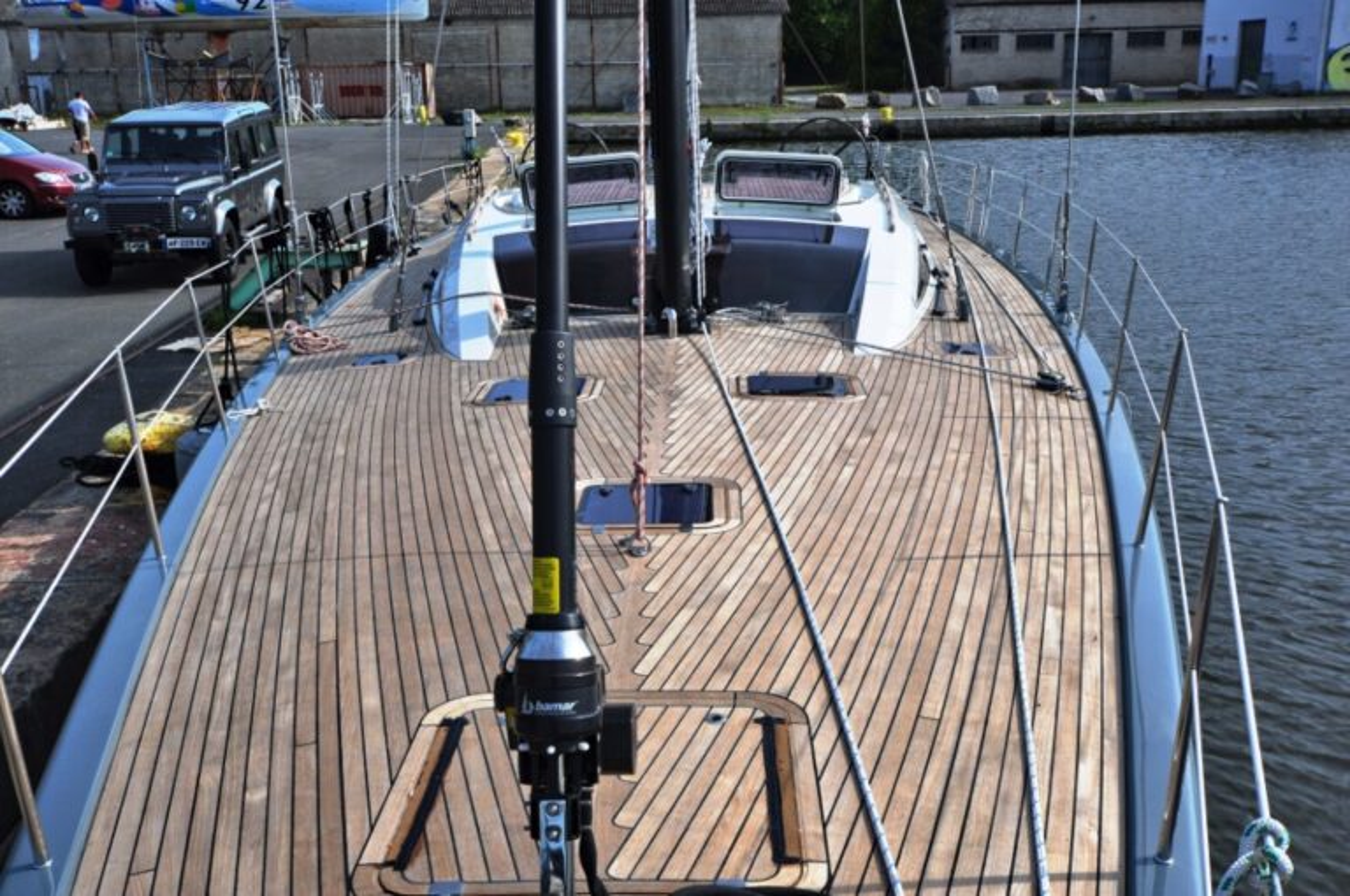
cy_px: 448
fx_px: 1348
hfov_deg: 53.2
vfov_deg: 36.8
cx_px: 675
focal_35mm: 36
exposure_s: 1/200
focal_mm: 24
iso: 400
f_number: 10
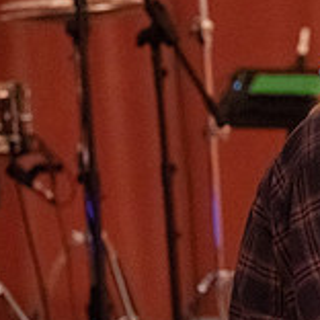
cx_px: 437
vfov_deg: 2.8
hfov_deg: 2.8
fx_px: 6610
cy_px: 204
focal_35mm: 632
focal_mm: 200
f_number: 4.5
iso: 20000
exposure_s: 1/160
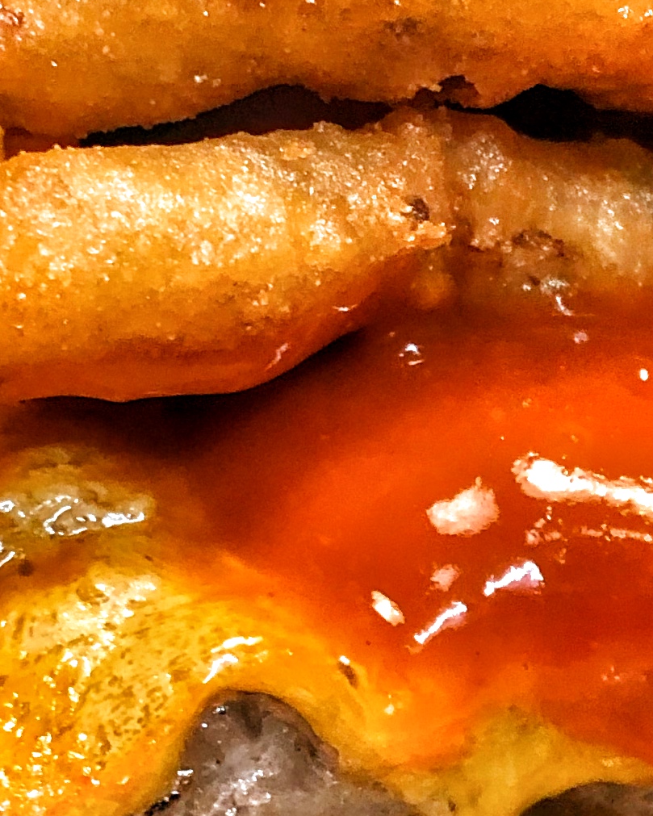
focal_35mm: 109
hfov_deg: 14.1
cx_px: 181
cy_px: 471
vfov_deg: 17.6
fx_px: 2633
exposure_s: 1/15
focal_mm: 4
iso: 64
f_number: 1.8
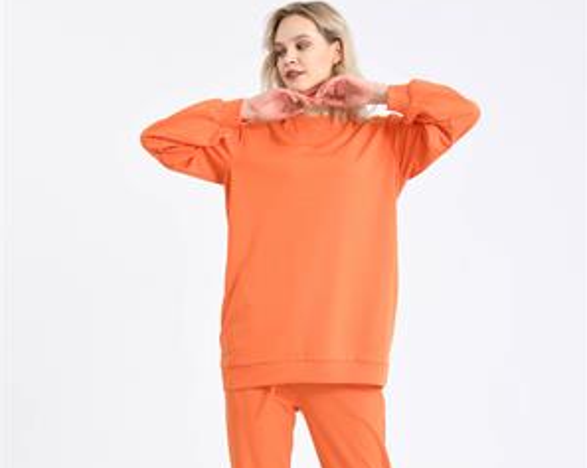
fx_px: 1926
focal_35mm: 111
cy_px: 369
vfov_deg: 13.8
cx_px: 294
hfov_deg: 17.3
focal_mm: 78
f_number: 9
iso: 100
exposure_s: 1/125
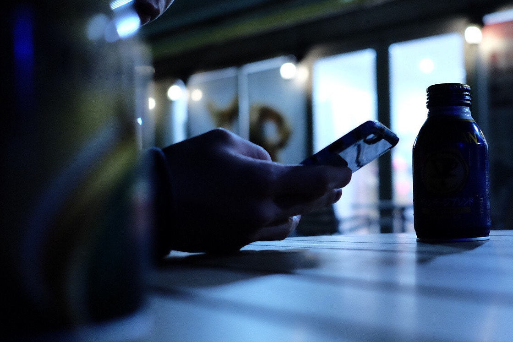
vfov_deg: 26.9
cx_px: 359
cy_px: 204
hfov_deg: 38.9
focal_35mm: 50
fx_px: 713
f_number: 2.2
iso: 5000
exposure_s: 1/500
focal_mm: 23
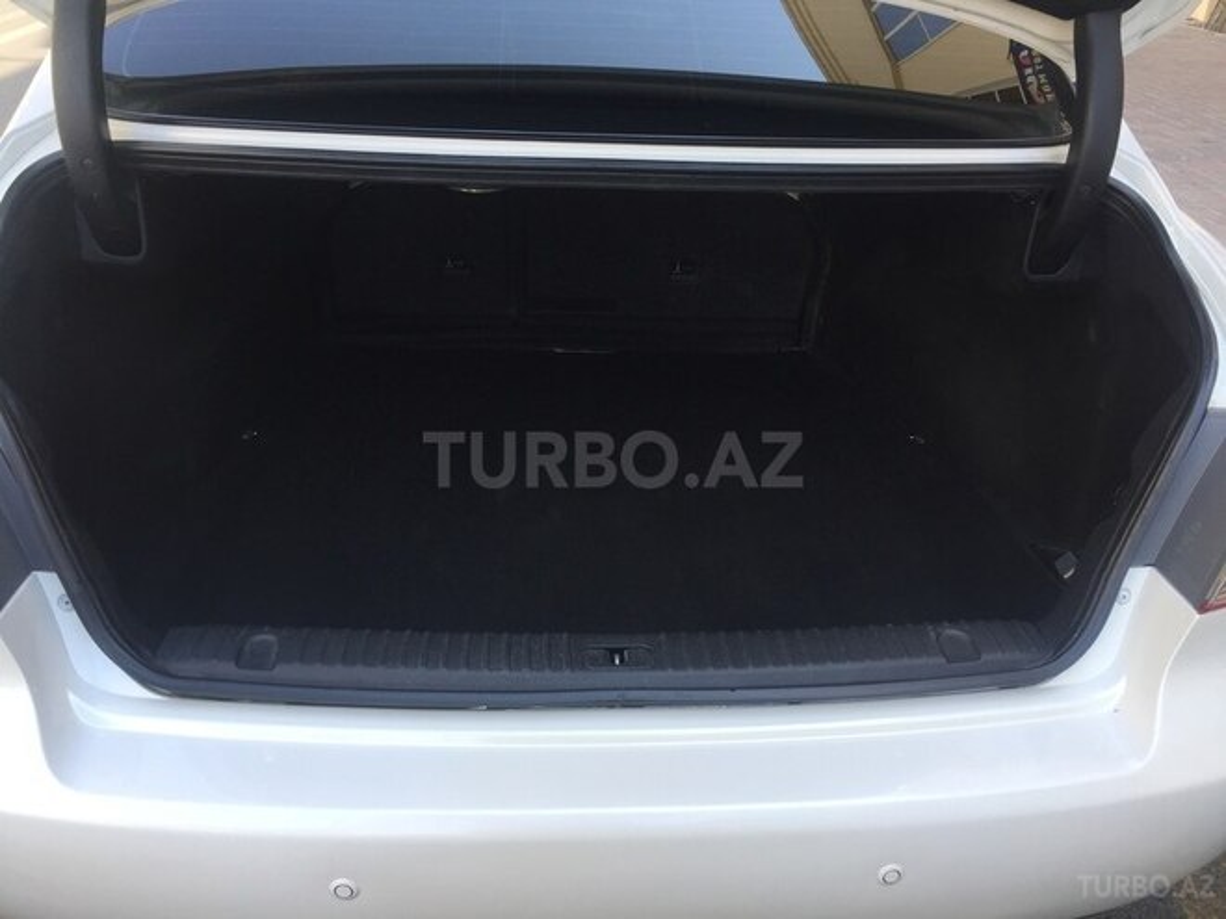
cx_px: 613
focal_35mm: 29
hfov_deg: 61.7
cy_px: 460
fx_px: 1027
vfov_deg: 48.2
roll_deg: -5.5
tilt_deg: -25.4
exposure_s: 1/258
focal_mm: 4.15
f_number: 2.2
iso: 32
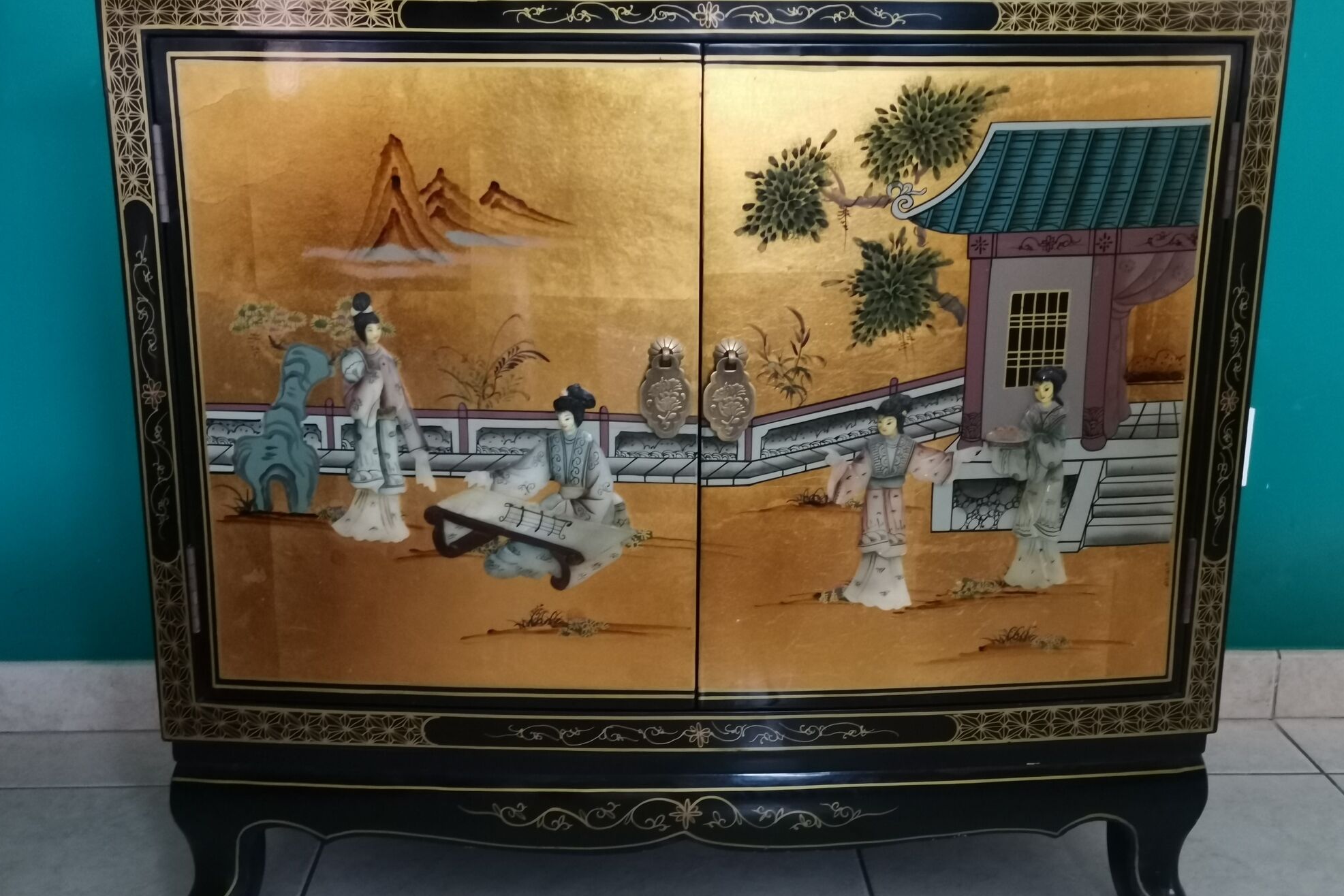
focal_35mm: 39
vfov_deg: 34.2
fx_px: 1456
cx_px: 665
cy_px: 434
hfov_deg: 49.5
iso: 640
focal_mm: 4.75
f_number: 1.8
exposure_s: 1/25
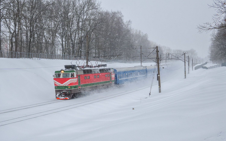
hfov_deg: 42.8
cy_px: 66
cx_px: 113
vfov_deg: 27.5
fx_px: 288
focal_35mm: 47
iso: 800
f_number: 6.3
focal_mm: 30.5
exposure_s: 1/320
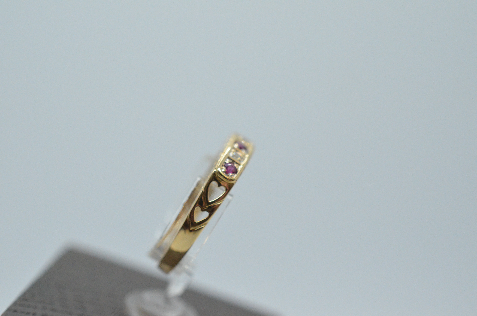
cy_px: 158
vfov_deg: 22.5
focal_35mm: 60
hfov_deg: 33.5
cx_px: 238
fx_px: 793
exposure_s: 1/1600
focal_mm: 40
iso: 4000
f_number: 6.3
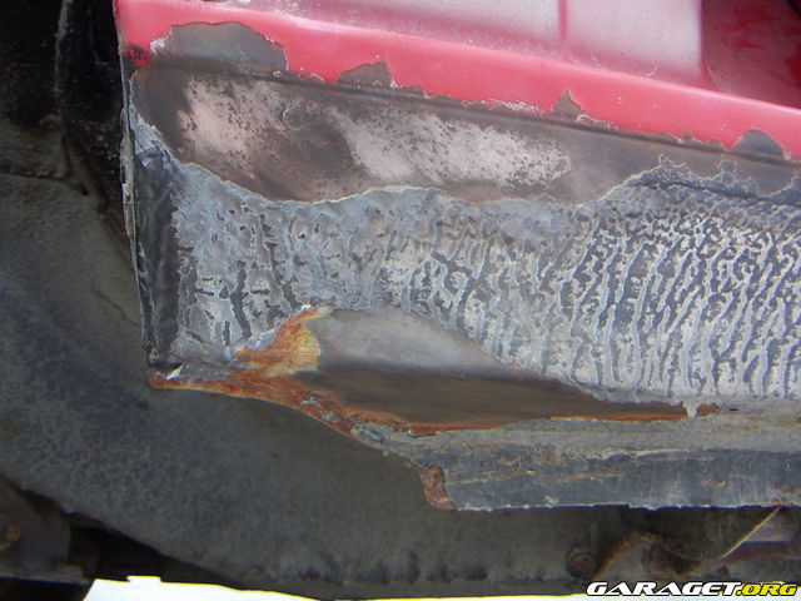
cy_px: 300
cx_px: 400
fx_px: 833
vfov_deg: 39.7
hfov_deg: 51.4
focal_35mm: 36
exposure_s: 1/125
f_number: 2.8
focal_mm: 4.7
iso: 50
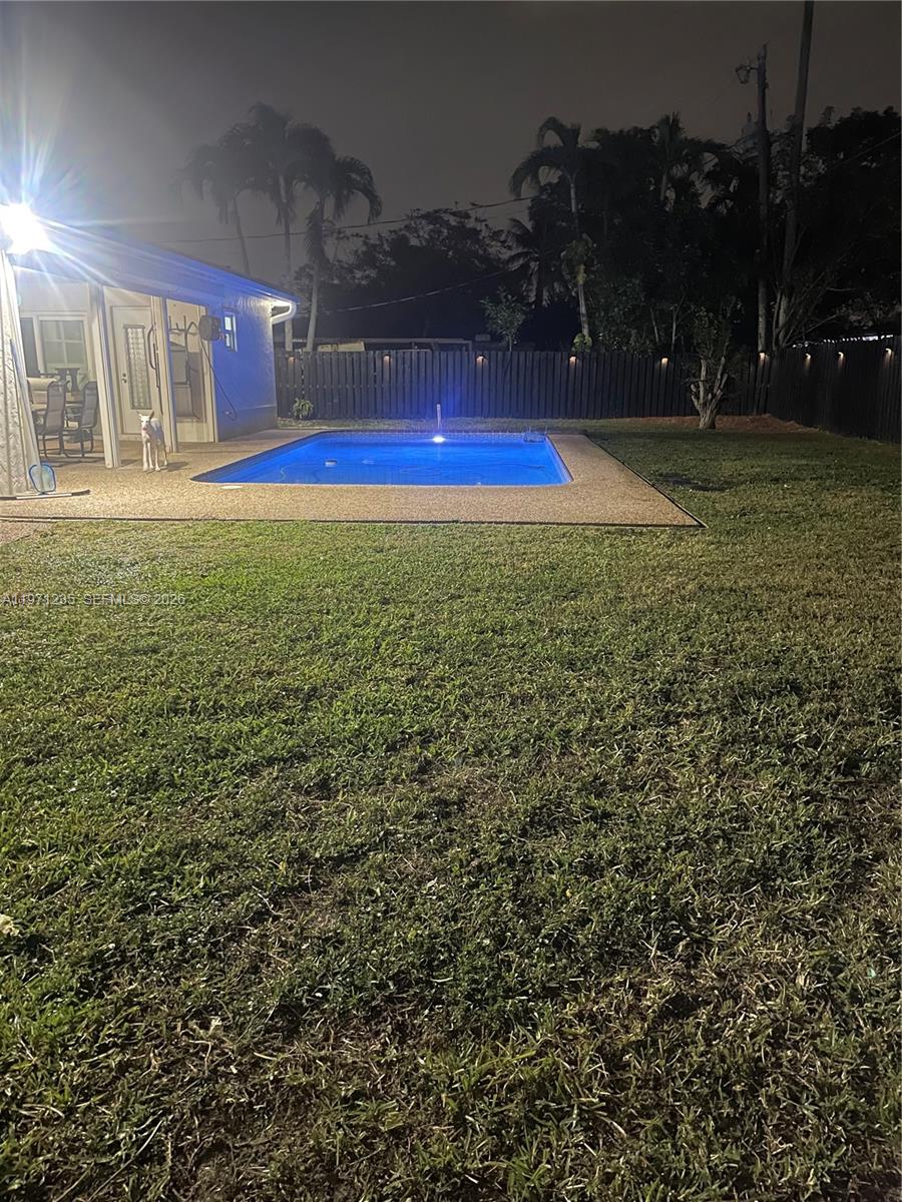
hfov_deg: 53.1
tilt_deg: -15.2
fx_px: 903
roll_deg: +1.1
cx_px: 451
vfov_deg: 67.3
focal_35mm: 26
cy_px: 601
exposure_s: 1/17
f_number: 1.6
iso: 1000
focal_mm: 4.2
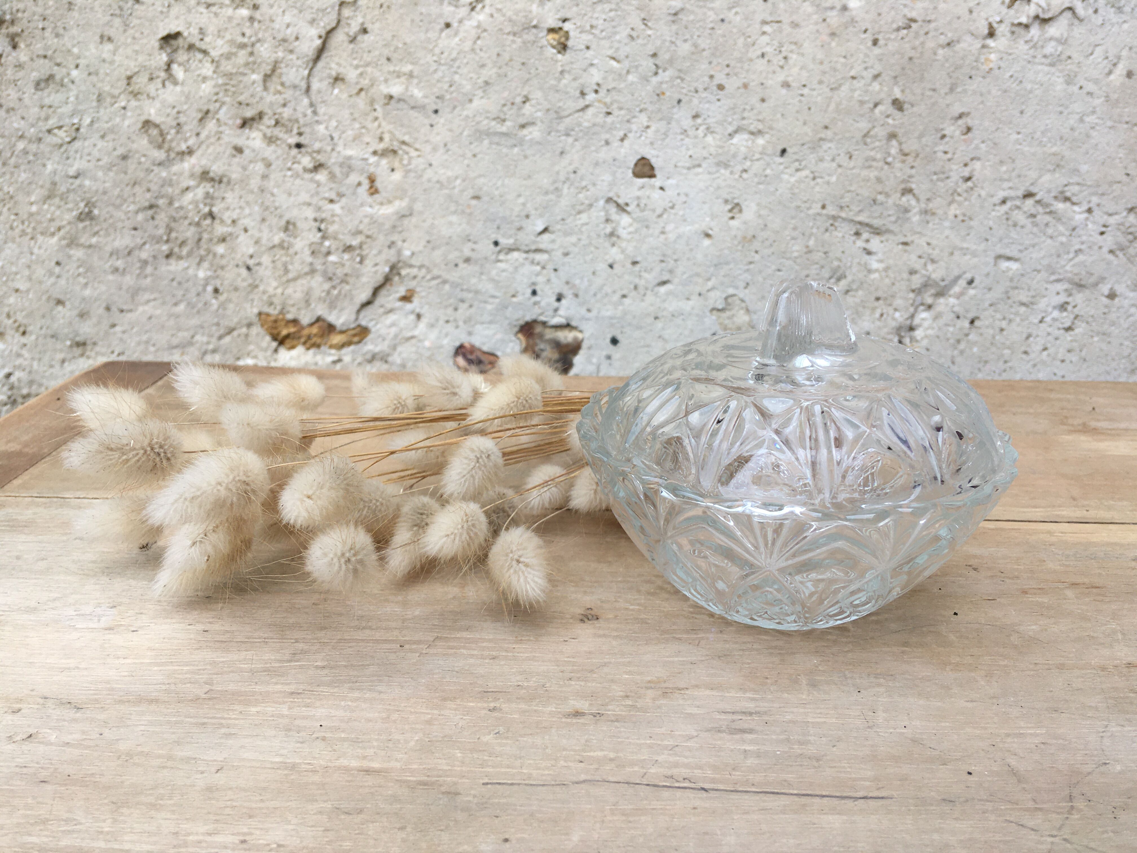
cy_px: 426
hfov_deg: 61.7
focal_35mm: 29
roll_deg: -0.9
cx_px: 568
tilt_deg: -17.9
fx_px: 953
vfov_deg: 48.2
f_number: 2.2
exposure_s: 1/320
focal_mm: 4.15
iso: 25
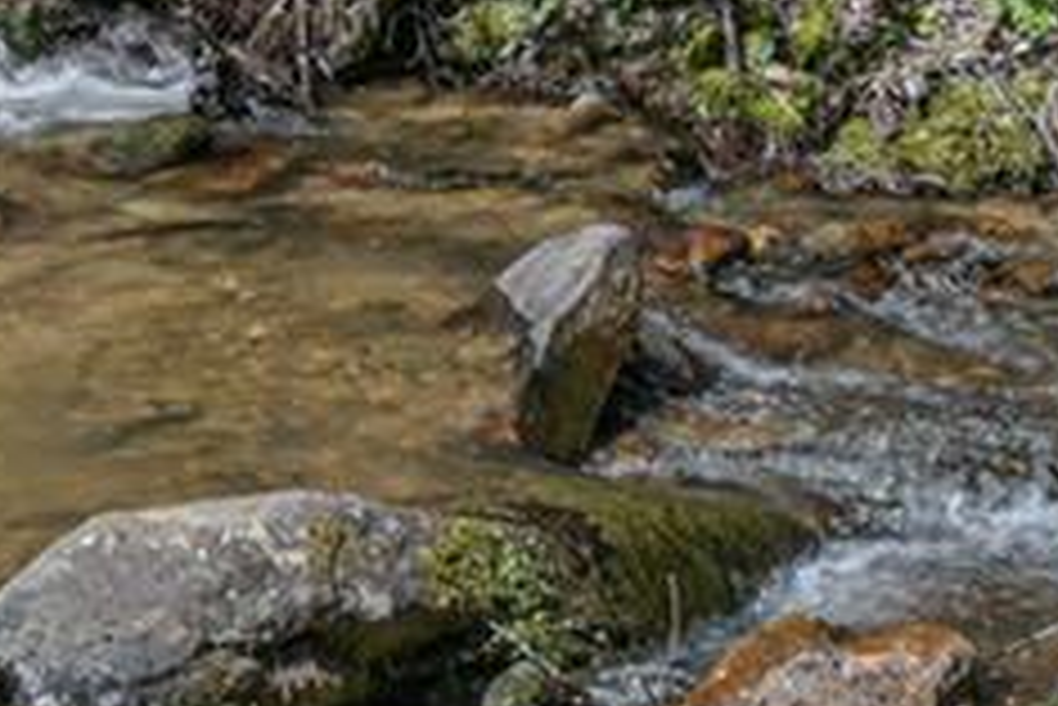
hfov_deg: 14.2
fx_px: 3970
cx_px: -536
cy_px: 70
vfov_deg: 10.1
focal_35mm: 135
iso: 400
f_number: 8
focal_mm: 31
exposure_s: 1/250
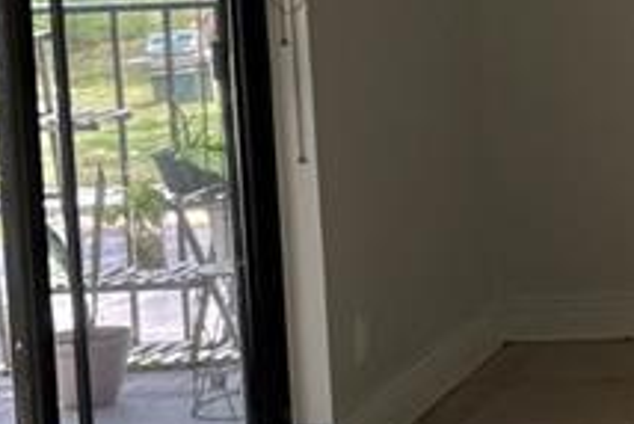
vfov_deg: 9.7
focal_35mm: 140
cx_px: 939
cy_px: -33
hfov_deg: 13.8
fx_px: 2467
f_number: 1.78
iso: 160
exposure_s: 1/120
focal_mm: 6.76
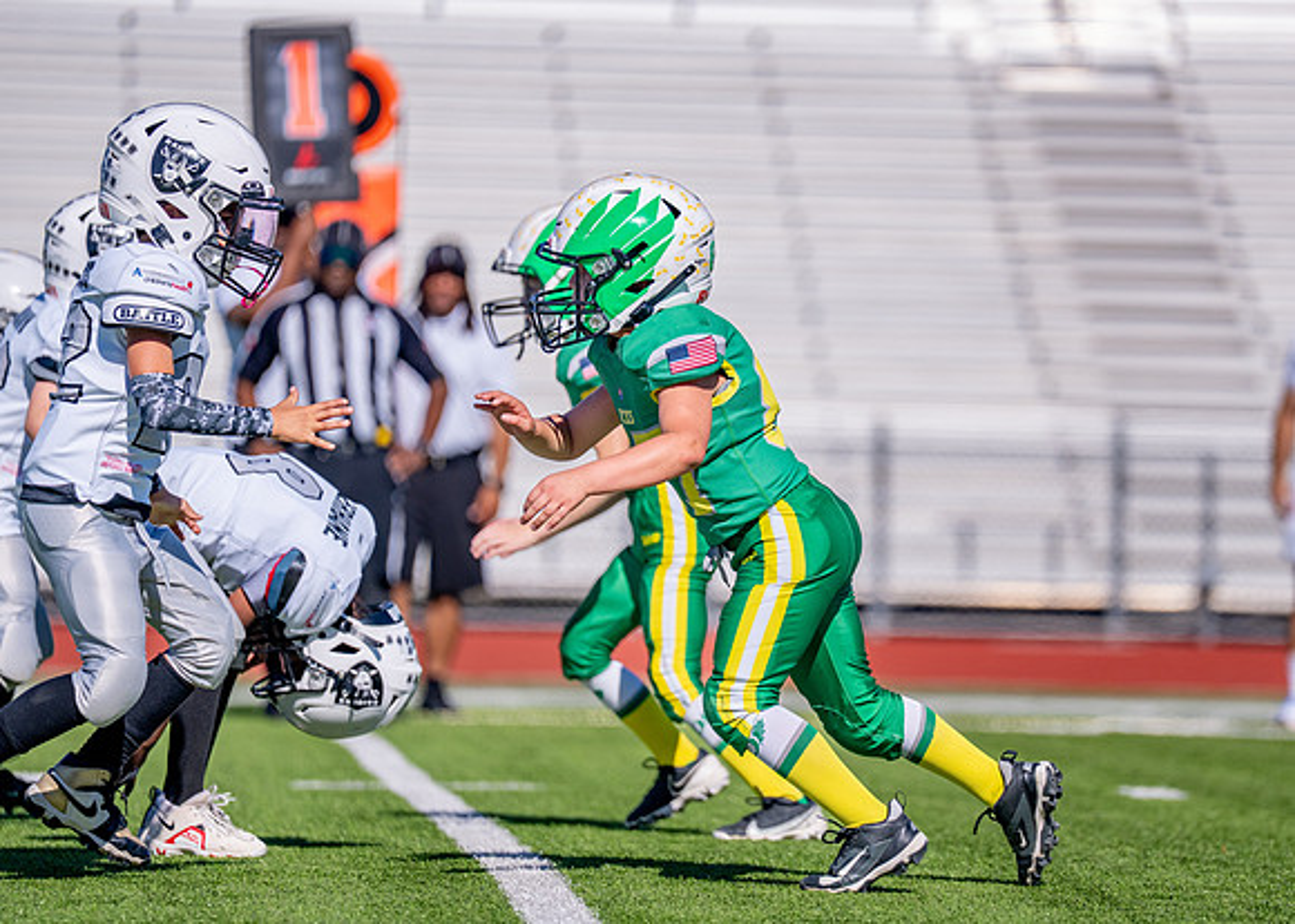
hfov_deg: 7.5
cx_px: 881
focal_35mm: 268
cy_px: 426
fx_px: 9846
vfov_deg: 5.4
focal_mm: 200
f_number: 2.8
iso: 250
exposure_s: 1/8000
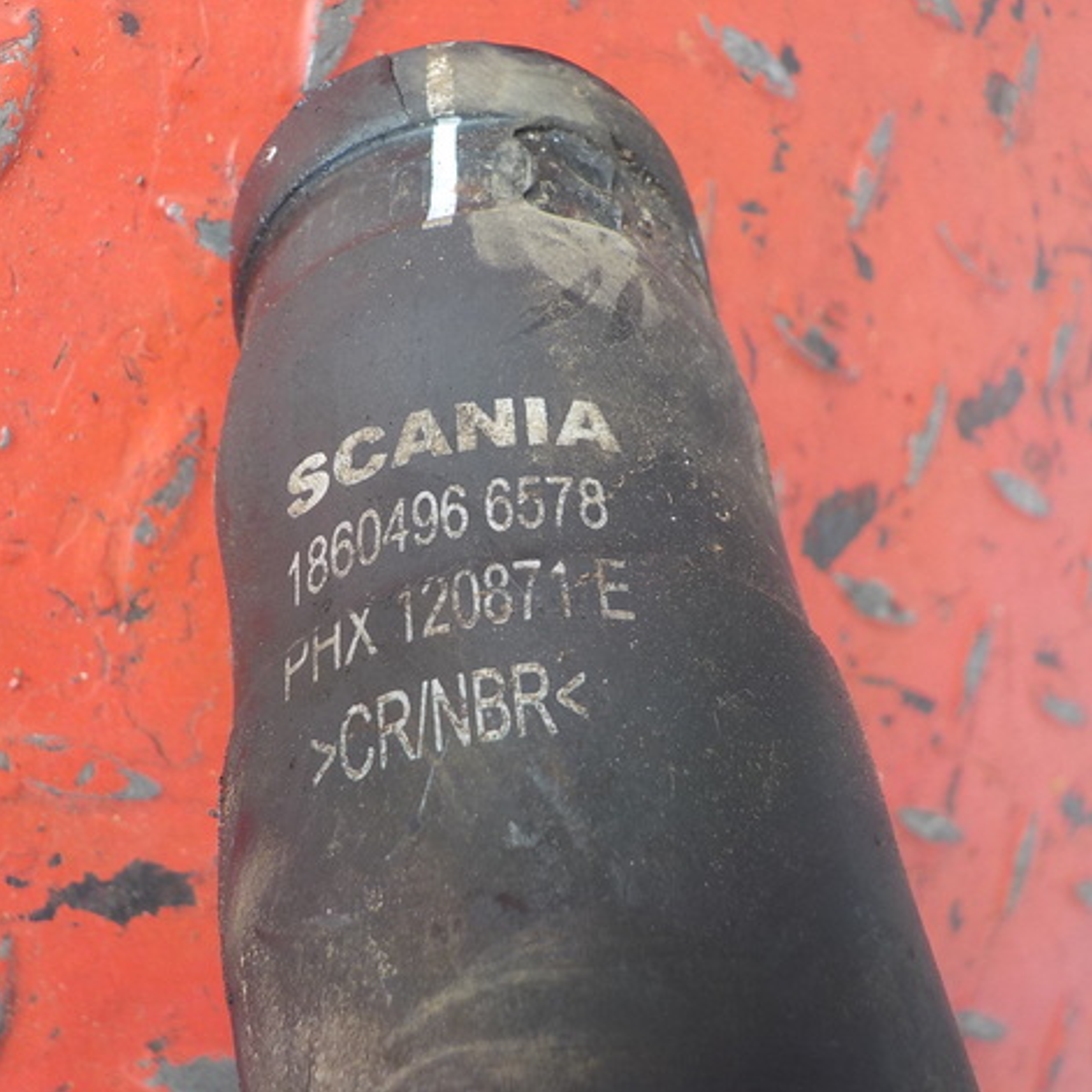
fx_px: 1285
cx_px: 464
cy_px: 554
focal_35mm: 36
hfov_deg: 45.9
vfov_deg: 46.0
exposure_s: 1/30
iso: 125
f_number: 3.3
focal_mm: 4.1
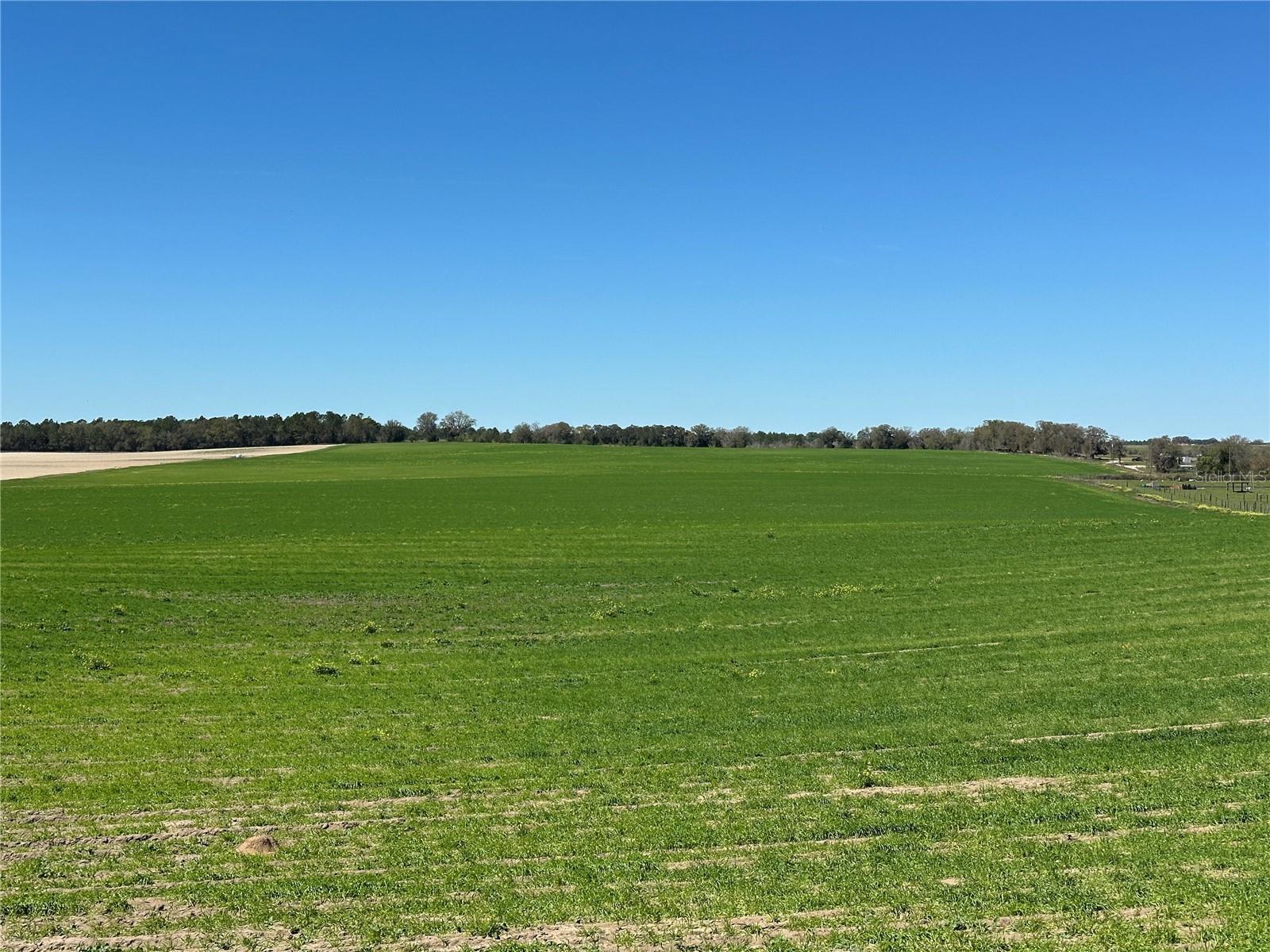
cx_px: 635
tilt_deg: -1.5
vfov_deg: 30.3
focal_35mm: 48
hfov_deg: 39.7
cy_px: 476
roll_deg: +0.2
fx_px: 1761
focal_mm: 6.86
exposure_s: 1/5556
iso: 64
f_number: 1.78
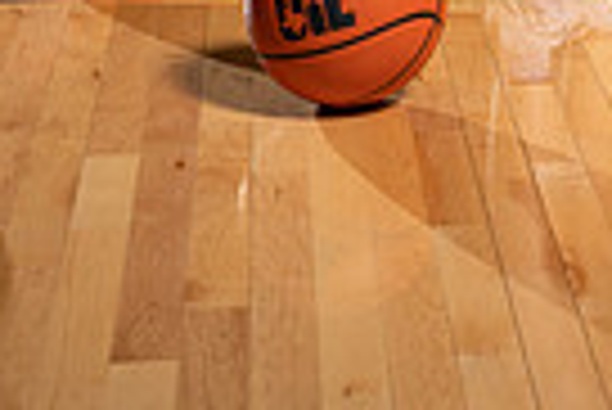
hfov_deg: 14.5
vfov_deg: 8.9
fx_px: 2365
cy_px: -595
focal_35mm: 139
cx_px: 585
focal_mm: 42
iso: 500
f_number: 8
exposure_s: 1/250
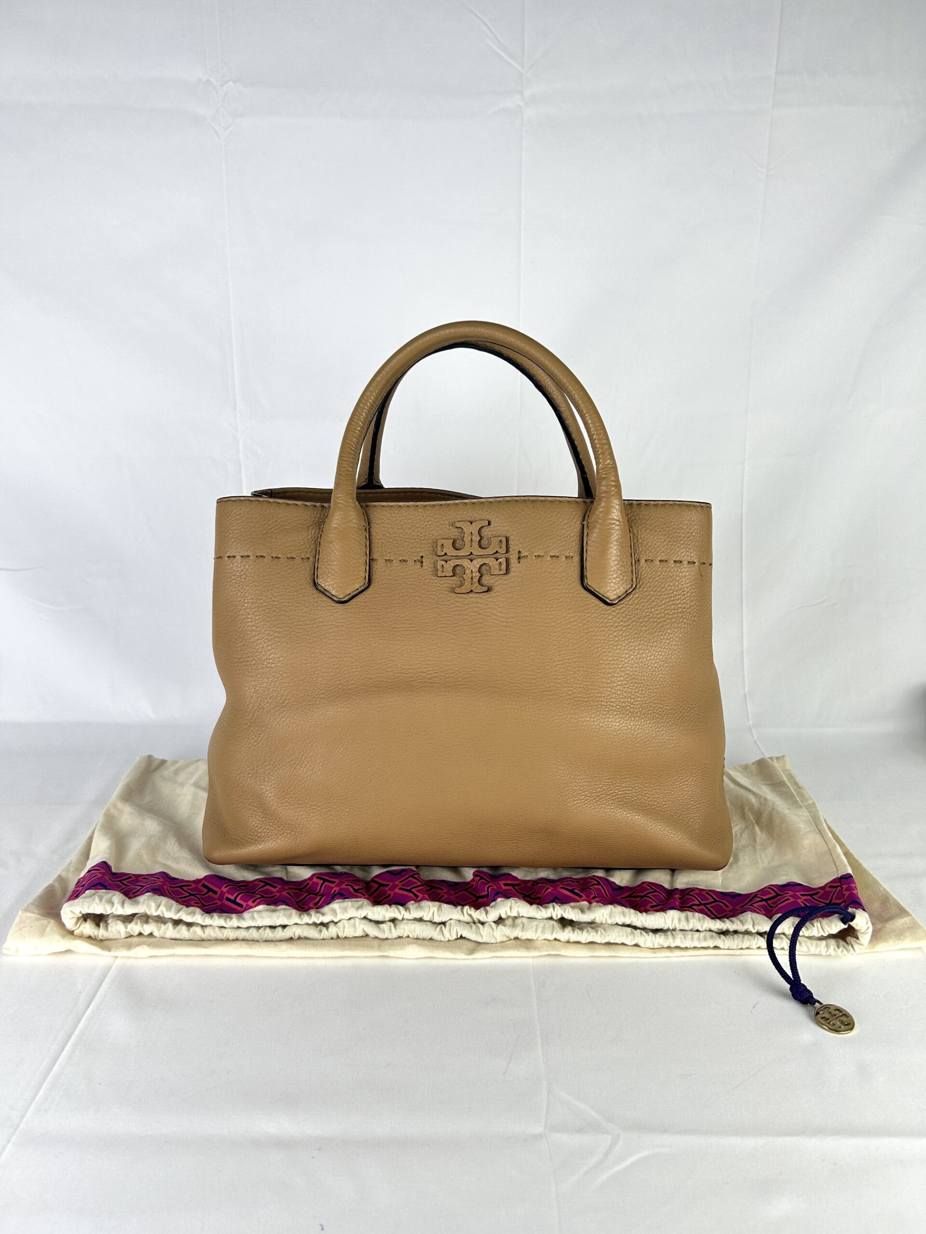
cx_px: 463
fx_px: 927
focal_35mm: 26
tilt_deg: -14.3
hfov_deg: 53.1
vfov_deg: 67.3
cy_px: 617
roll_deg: -1.0
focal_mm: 5.7
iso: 32
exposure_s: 1/119
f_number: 1.5
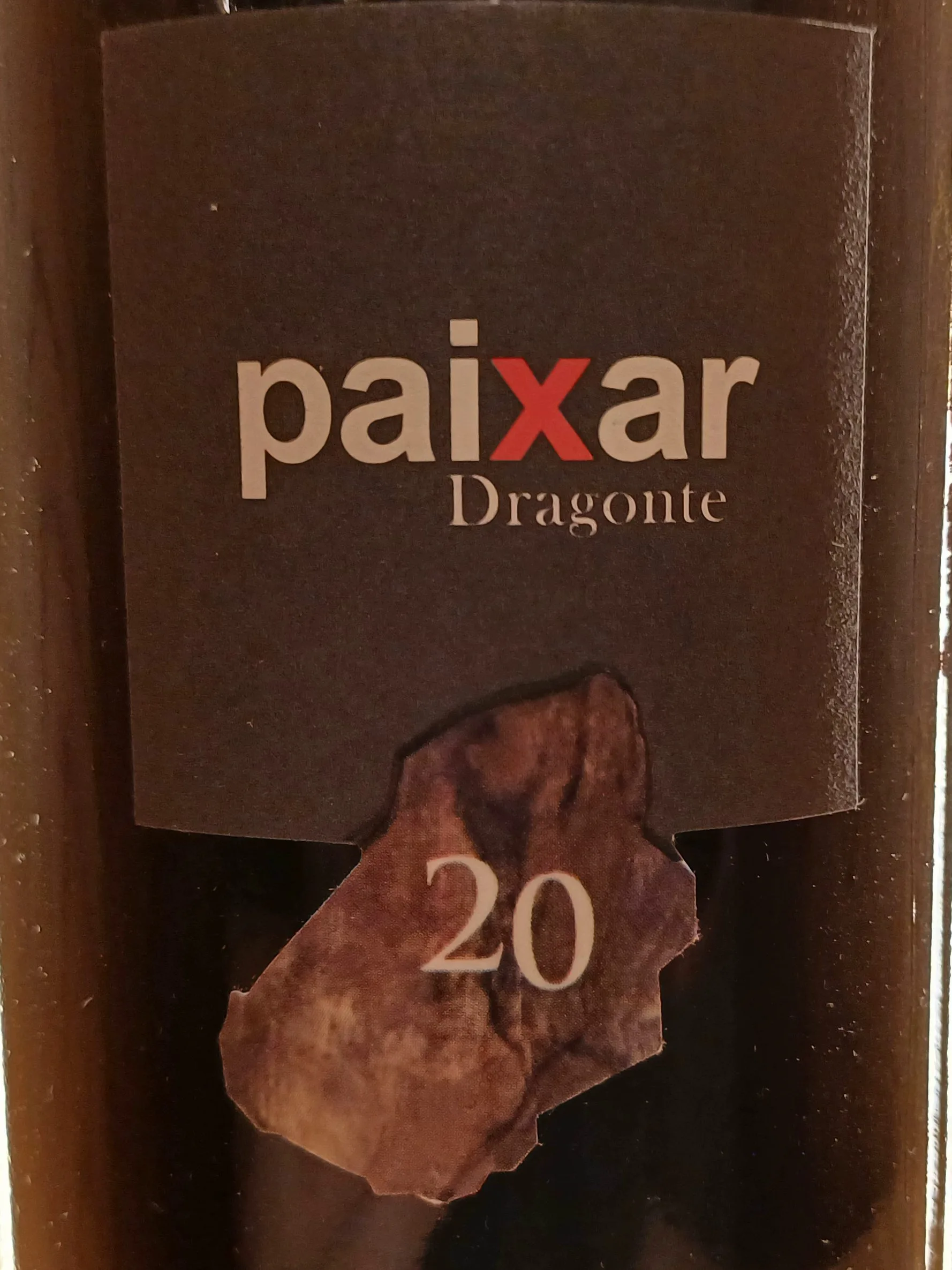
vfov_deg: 69.4
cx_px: 476
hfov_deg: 54.9
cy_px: 635
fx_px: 917
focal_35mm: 25
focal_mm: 4.65
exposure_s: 1/50
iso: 200
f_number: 1.8
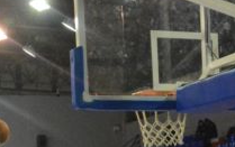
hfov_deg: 16.7
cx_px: 15
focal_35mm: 123
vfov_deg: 10.2
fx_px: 788
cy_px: 251
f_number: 4.5
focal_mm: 21
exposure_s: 1/1250
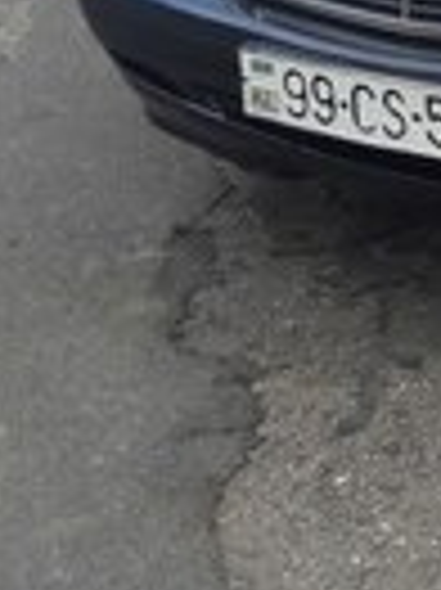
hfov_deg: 12.7
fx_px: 1803
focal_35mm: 106
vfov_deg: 17.8
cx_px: 796
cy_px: -95
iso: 40
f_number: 1.9
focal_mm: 3.7
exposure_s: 1/265
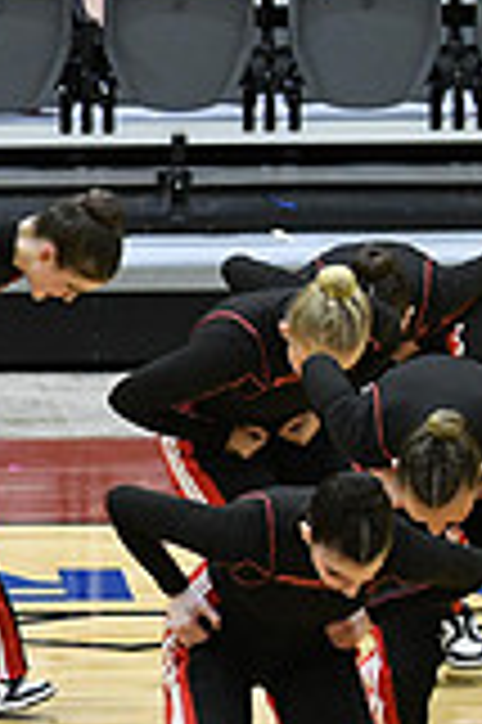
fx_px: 10022
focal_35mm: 498
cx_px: -811
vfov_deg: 4.1
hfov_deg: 2.7
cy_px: 663
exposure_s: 1/250
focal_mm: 92
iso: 4000
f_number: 4
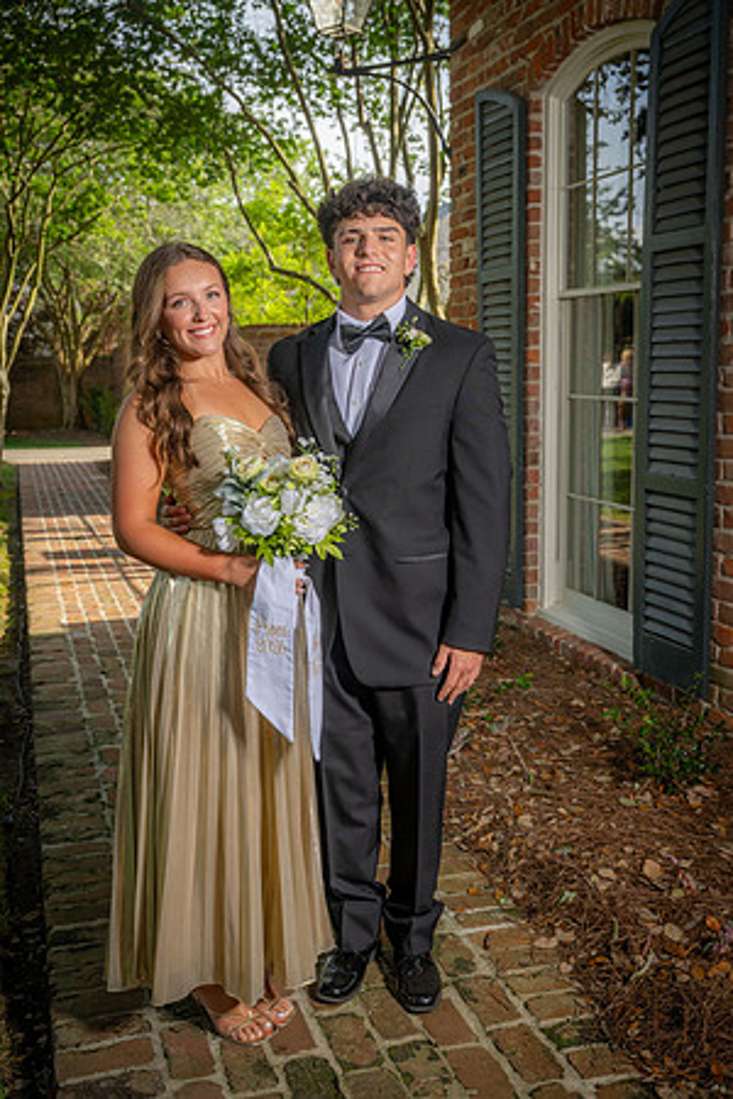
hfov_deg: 35.1
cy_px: 550
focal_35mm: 38
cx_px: 366
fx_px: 1160
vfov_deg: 50.7
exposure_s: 1/160
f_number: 5.6
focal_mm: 38
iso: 100
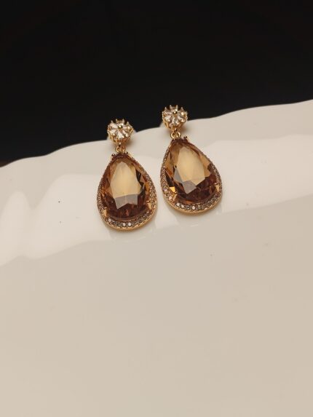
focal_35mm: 36
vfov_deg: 51.3
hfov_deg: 39.7
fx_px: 434
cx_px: 156
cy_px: 208
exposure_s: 1/273
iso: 50
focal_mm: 3.98
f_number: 1.8
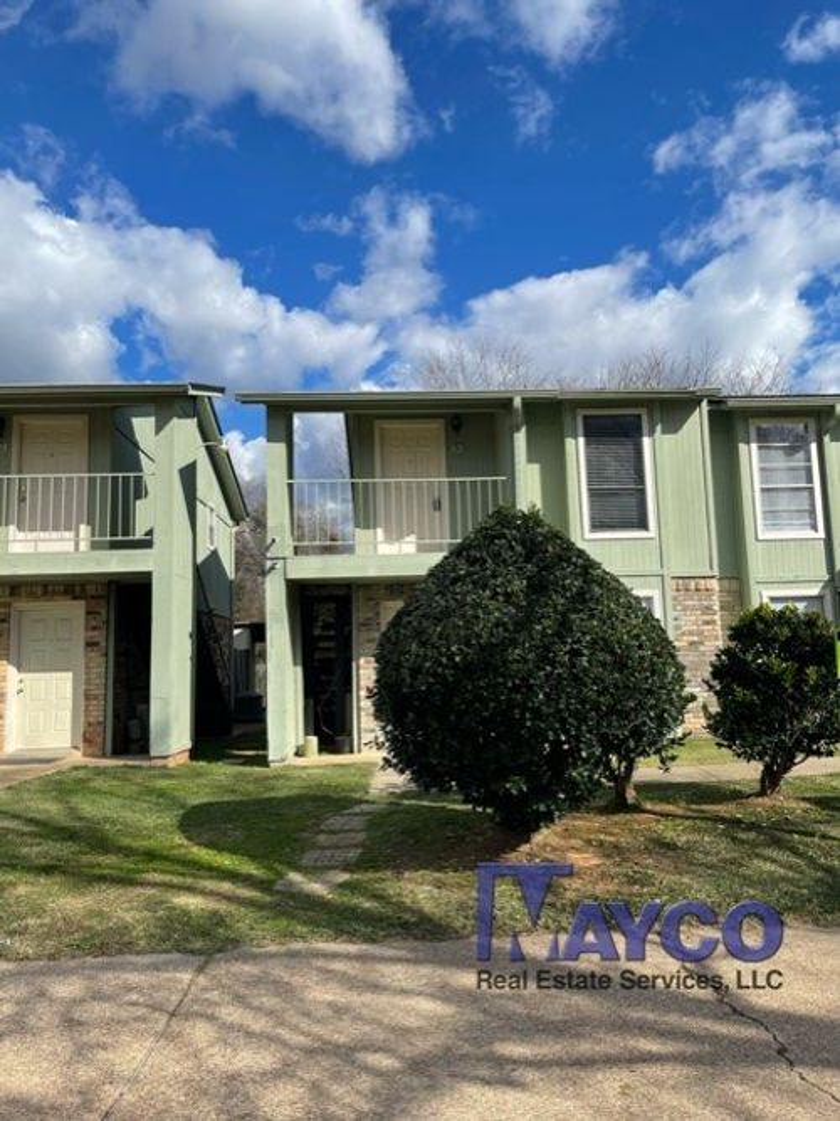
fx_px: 841
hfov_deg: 53.0
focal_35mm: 26
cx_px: 420
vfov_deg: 67.3
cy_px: 560
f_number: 1.6
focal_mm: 4.2
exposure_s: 1/4000
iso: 32
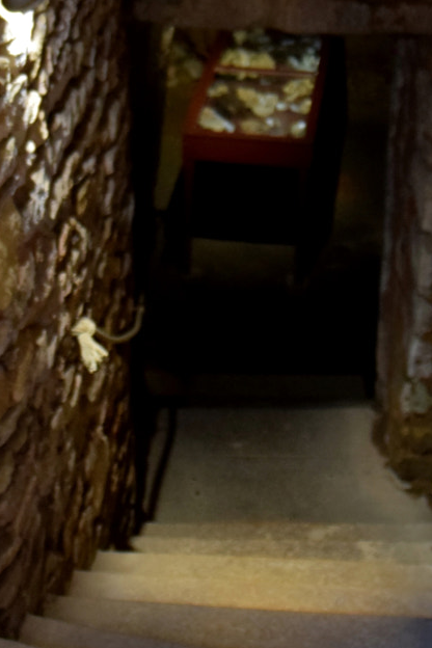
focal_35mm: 84
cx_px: 105
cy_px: 65
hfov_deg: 16.2
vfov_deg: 23.6
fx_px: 1505
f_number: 3.3
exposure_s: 1/60
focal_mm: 17
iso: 800
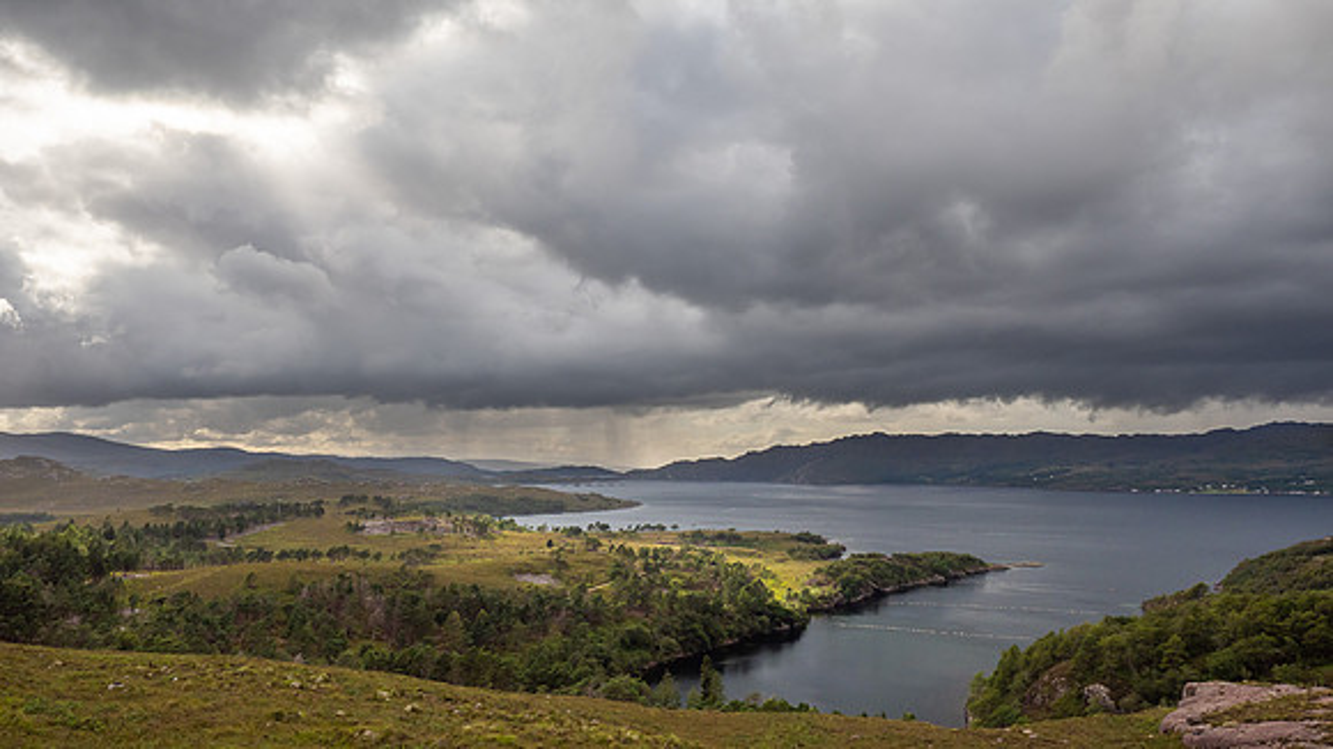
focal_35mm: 26
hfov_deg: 71.6
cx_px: 666
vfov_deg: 44.0
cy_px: 312
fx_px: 924
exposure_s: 1/200
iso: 200
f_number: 7.1
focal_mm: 12
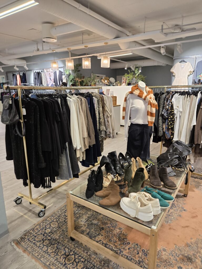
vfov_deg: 73.9
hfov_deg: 58.9
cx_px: 101
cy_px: 134
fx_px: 179
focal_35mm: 23
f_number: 1.8
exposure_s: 1/100
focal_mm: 5.4
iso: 125
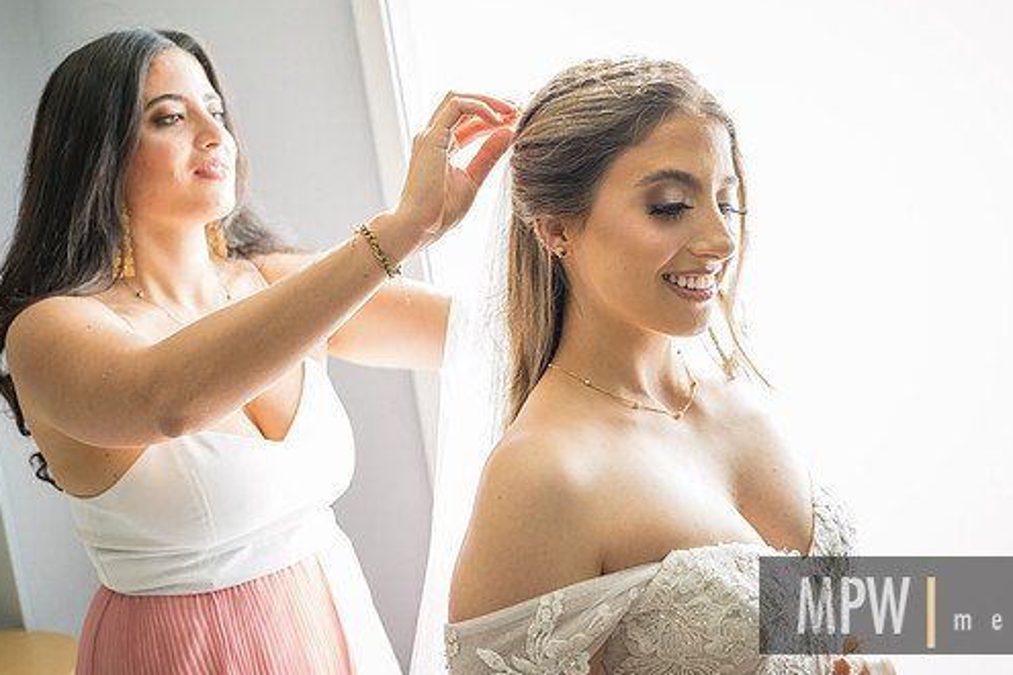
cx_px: 532
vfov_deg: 32.6
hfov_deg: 47.4
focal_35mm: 41
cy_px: 289
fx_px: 1154
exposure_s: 1/125
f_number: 2.8
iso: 400
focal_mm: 35
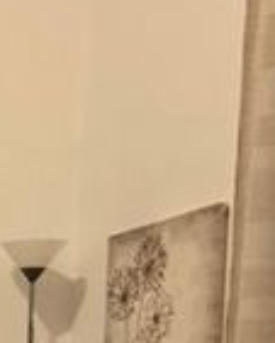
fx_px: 630
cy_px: 401
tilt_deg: -2.9
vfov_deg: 27.2
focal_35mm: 62
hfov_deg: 16.4
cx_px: -321
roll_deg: -1.7
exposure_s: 1/50
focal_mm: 2.22
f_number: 2.2
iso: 320
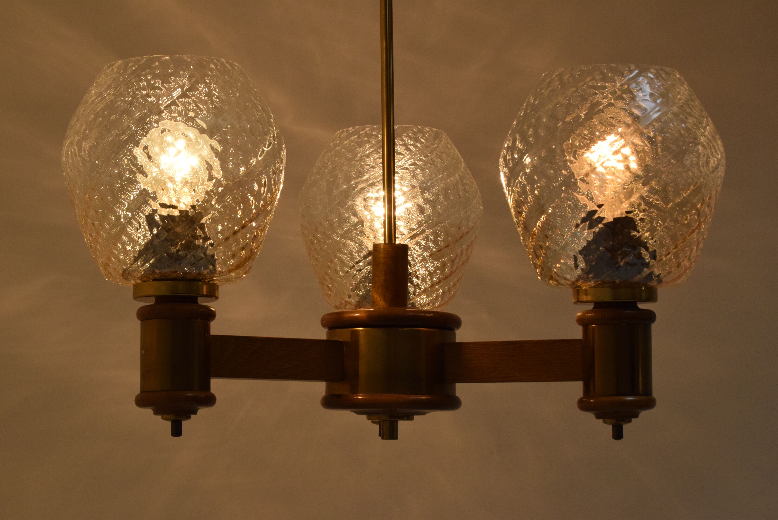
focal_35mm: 82
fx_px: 1784
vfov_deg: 16.6
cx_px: 389
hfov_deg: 24.6
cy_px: 260
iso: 1600
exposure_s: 1/500
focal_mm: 55
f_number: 11
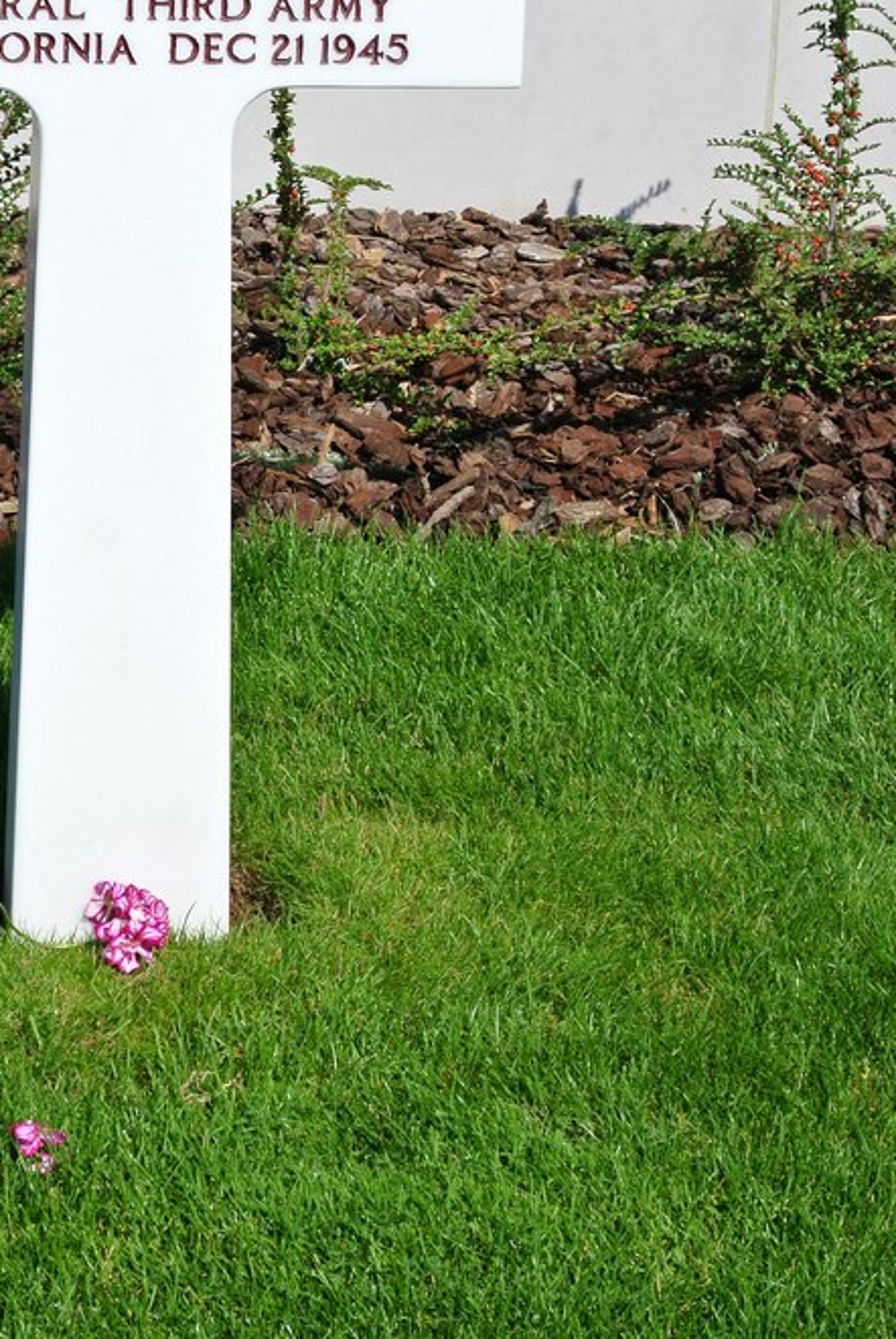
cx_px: 230
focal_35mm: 112
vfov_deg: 18.2
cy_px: 440
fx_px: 4172
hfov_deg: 12.2
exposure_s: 1/640
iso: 100
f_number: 5.6
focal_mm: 27.5
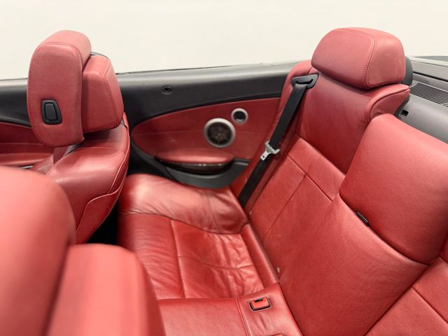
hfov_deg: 71.6
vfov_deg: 56.8
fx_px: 311
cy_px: 168
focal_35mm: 24
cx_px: 224
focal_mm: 6.76
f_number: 1.78
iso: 200
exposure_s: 1/120
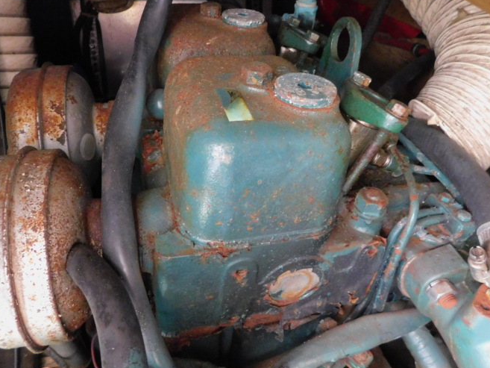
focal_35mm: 28
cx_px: 234
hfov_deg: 63.4
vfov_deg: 49.7
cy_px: 166
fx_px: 396
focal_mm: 4
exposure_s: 1/3
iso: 800
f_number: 3
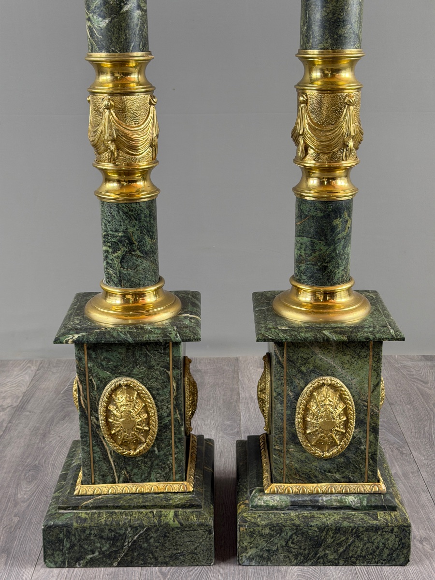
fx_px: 804
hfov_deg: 30.3
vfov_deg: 39.7
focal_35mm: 48
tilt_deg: -18.2
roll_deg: +0.0
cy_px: 290
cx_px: 218
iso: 100
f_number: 1.78
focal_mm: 6.76
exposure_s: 1/50
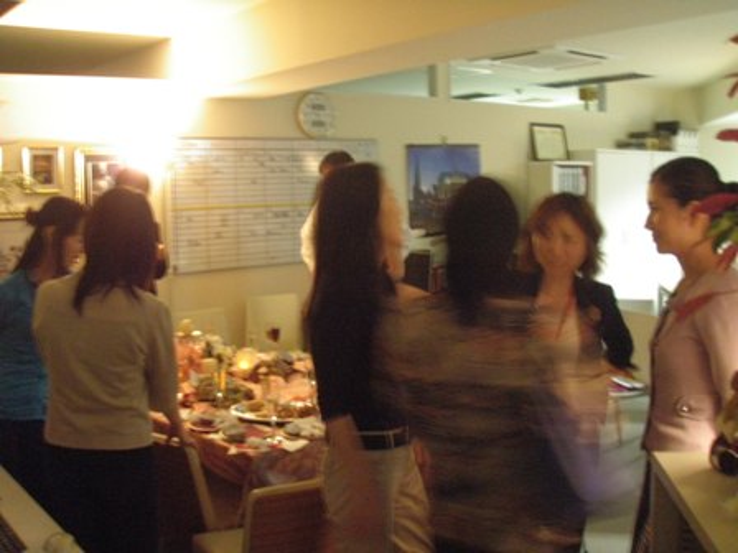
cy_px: 276
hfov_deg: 49.0
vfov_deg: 37.7
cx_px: 369
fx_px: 810
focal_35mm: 38
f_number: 3.5
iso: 400
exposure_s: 1/4
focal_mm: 6.7
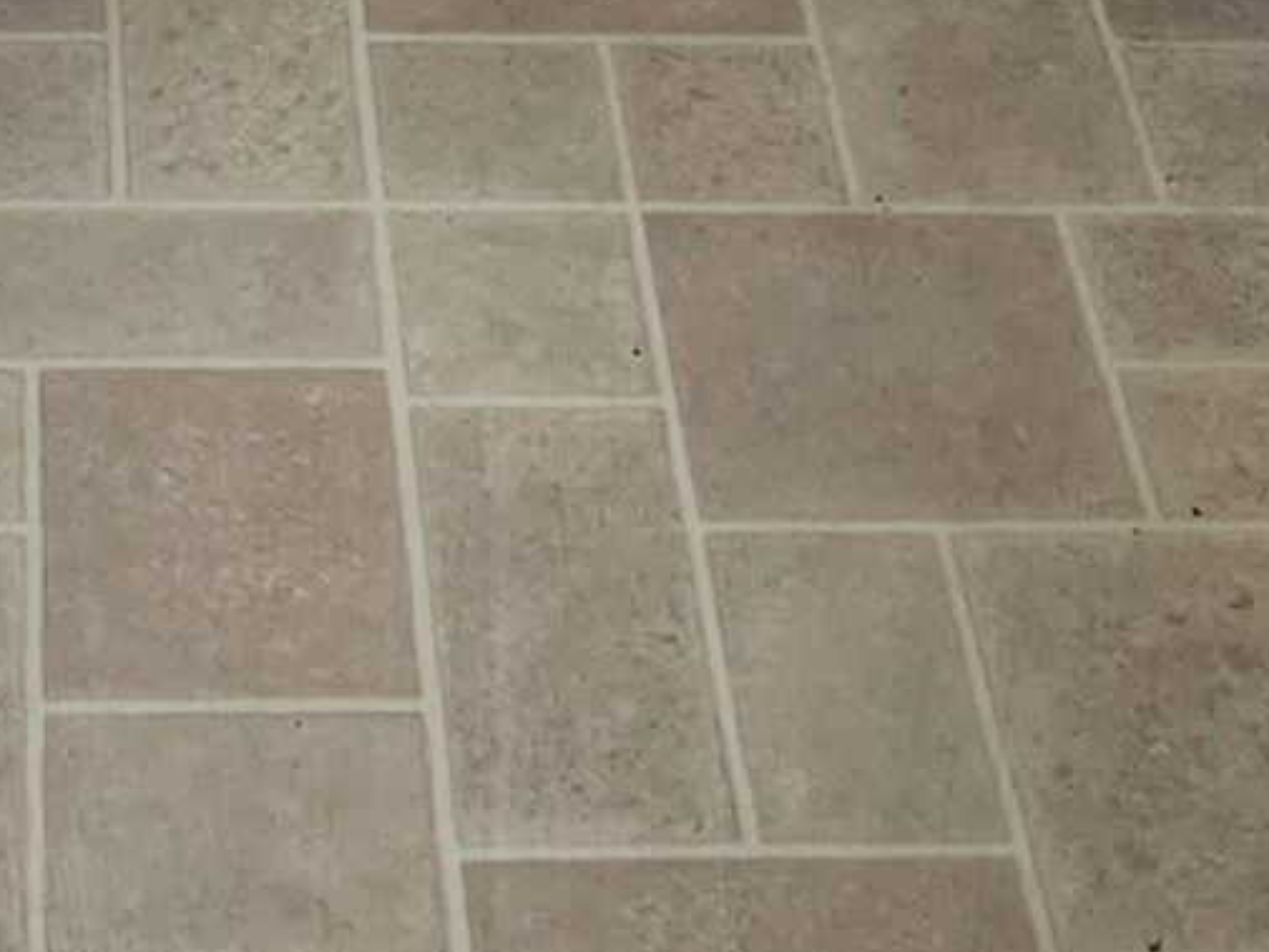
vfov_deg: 9.2
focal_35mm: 140
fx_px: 5134
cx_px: 389
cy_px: -1542
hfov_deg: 14.1
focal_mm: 6.4
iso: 640
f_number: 1.8
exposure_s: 1/40
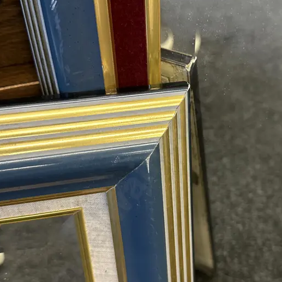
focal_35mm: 42
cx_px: 162
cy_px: 150
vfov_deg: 40.0
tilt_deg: -43.6
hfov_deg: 39.9
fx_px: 387
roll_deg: +0.7
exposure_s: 1/50
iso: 250
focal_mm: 6.86
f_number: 1.78
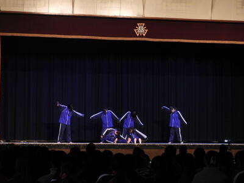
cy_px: 91
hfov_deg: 17.0
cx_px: 122
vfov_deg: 12.7
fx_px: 817
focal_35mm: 116
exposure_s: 1/2.5
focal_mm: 20.6
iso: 800
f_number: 5
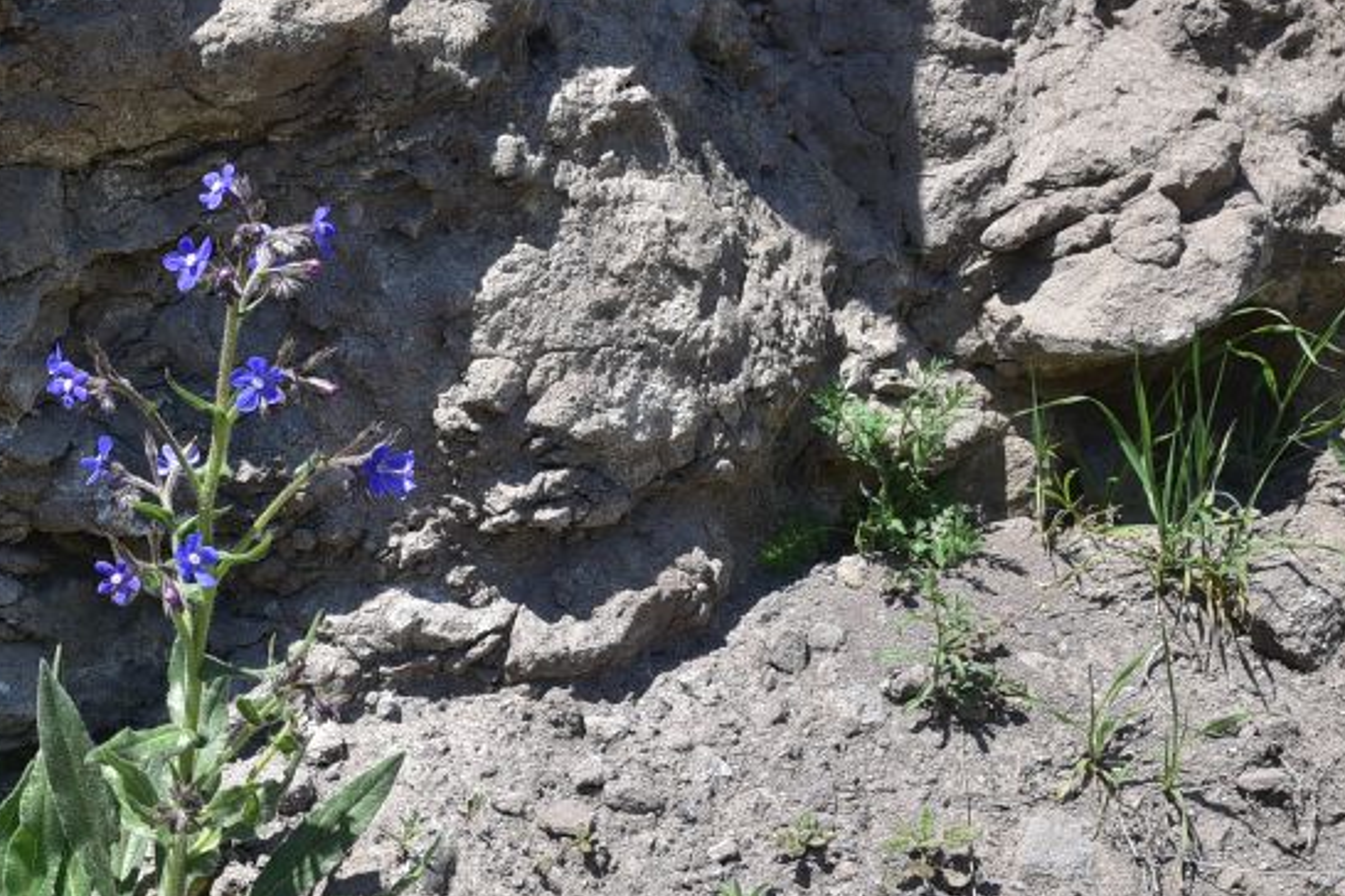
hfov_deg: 17.0
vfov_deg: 11.5
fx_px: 4446
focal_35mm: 119
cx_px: 182
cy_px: 489
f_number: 10
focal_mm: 50
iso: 100
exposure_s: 1/125
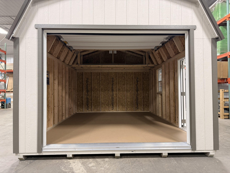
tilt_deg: +1.3
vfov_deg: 56.8
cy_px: 86
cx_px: 115
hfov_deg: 71.6
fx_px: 159
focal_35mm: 24
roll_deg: +0.3
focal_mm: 6.76
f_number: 1.78
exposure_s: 1/60
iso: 200
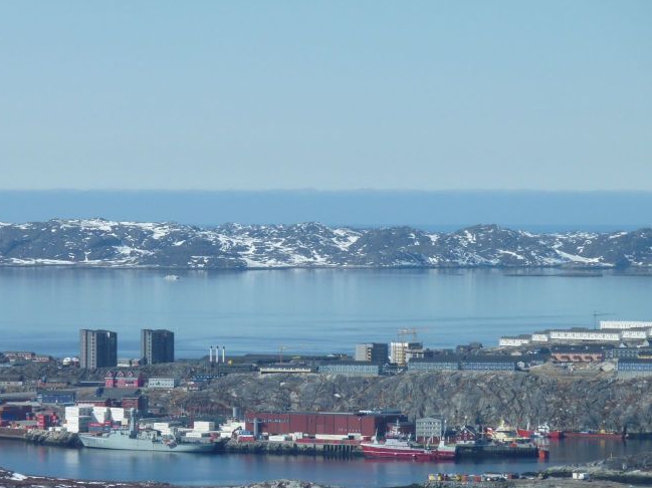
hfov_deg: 7.7
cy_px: 282
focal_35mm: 259
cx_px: 315
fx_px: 4876
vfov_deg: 5.7
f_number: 5.6
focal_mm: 34.4
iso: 80
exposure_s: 1/640
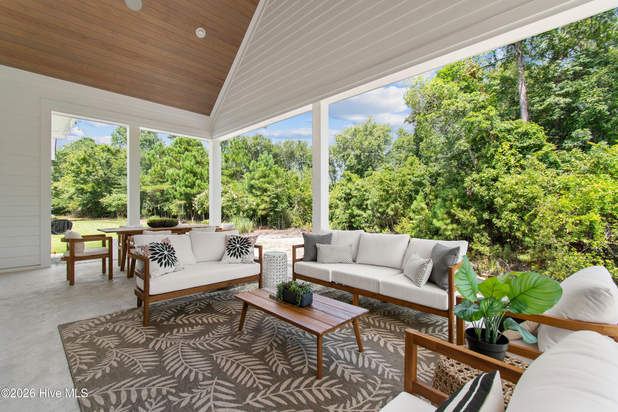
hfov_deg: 100.4
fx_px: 257
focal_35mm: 15
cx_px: 309
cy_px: 206
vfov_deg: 77.3
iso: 100
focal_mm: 10
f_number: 4.5
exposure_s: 1/25
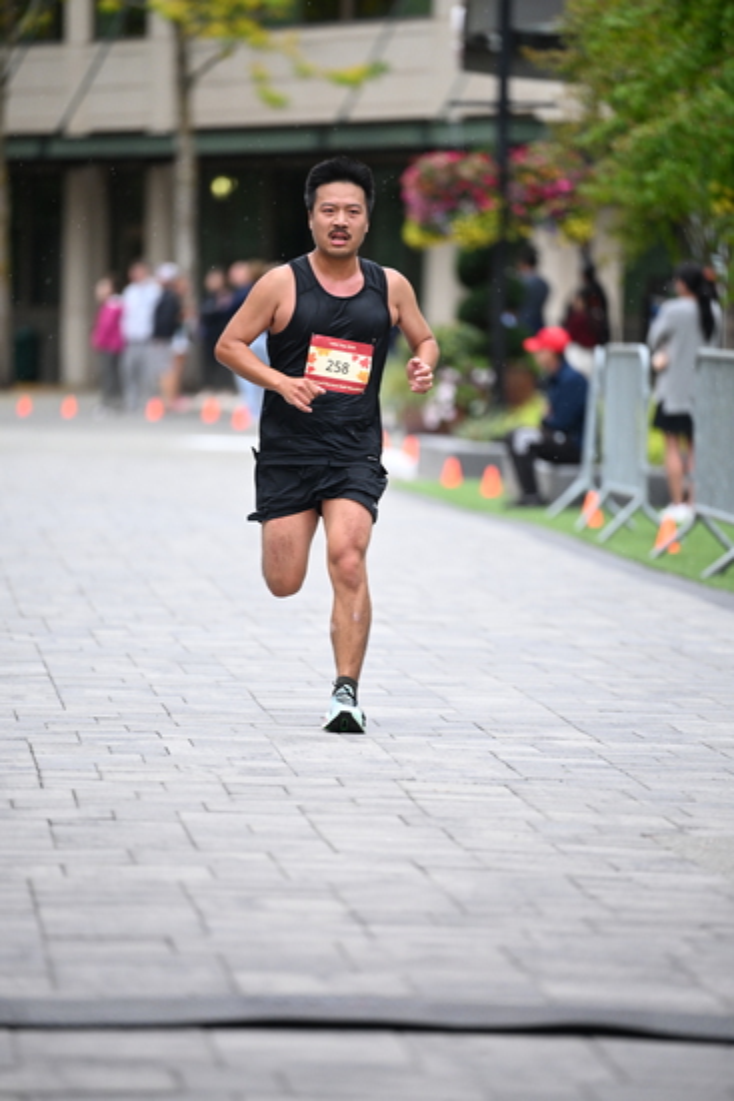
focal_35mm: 200
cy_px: 550
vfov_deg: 10.3
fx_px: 6112
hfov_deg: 6.9
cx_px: 367
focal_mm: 200
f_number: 2.8
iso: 1250
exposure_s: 1/1250
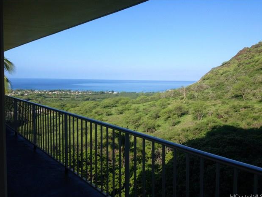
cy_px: 100
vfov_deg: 39.7
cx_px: 132
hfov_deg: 51.3
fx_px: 273
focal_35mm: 36
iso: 50
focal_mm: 4.28
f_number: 2.4
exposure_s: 1/1126
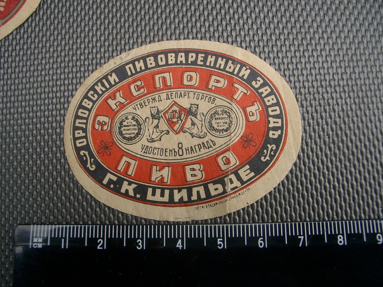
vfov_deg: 40.7
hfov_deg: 52.6
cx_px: 192
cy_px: 144
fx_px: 387
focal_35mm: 35
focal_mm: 5.8
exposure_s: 1/80
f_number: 4.3
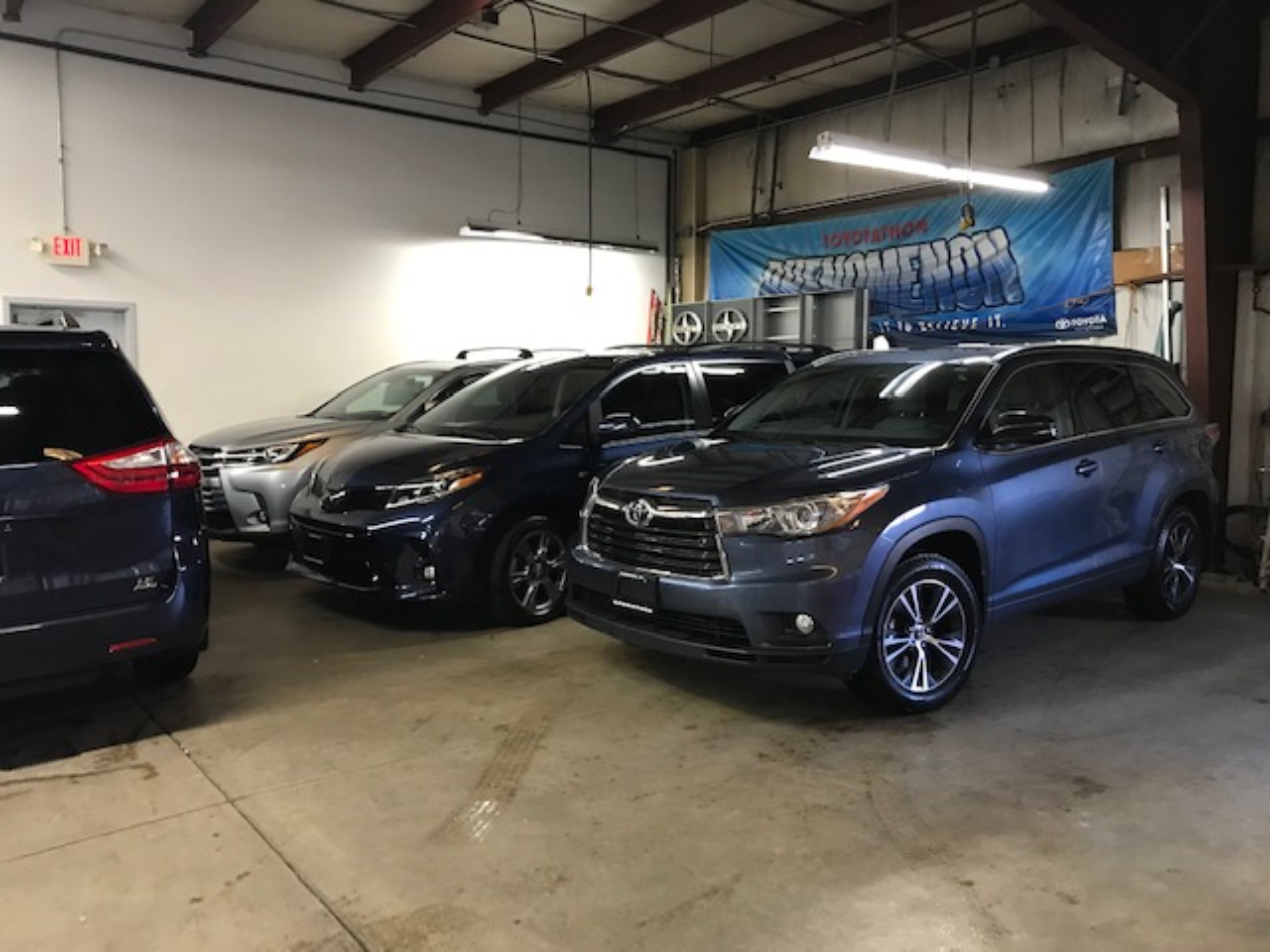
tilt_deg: -5.0
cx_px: 635
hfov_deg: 63.4
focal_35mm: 28
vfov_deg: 49.7
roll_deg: -0.1
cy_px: 476
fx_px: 1027
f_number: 1.8
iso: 80
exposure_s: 1/15
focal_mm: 3.99
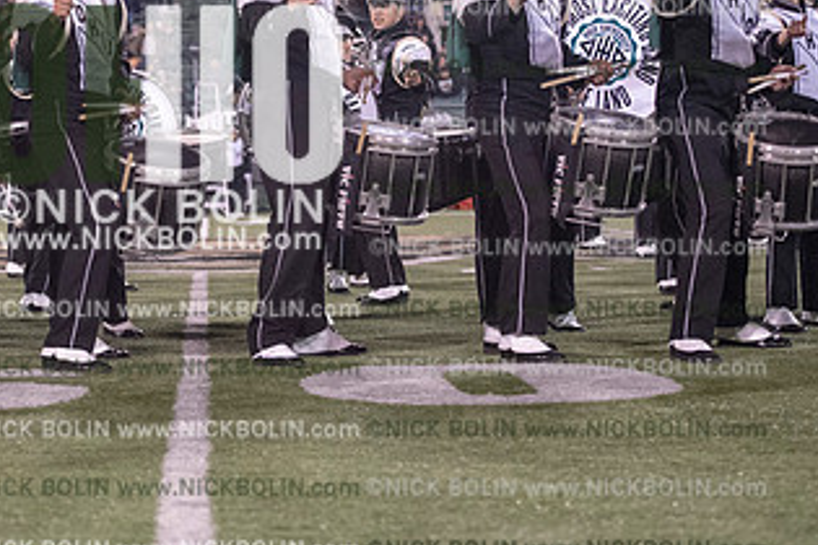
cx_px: 158
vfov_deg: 10.6
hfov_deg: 15.8
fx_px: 2931
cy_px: 128
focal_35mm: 129
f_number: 3.2
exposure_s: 1/1250
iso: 5000
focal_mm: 70
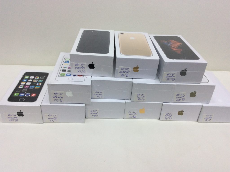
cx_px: 115
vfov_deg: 44.1
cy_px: 86
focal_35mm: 32
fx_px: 212
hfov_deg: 56.9
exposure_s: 1/50
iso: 40
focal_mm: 3.3
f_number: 2.4
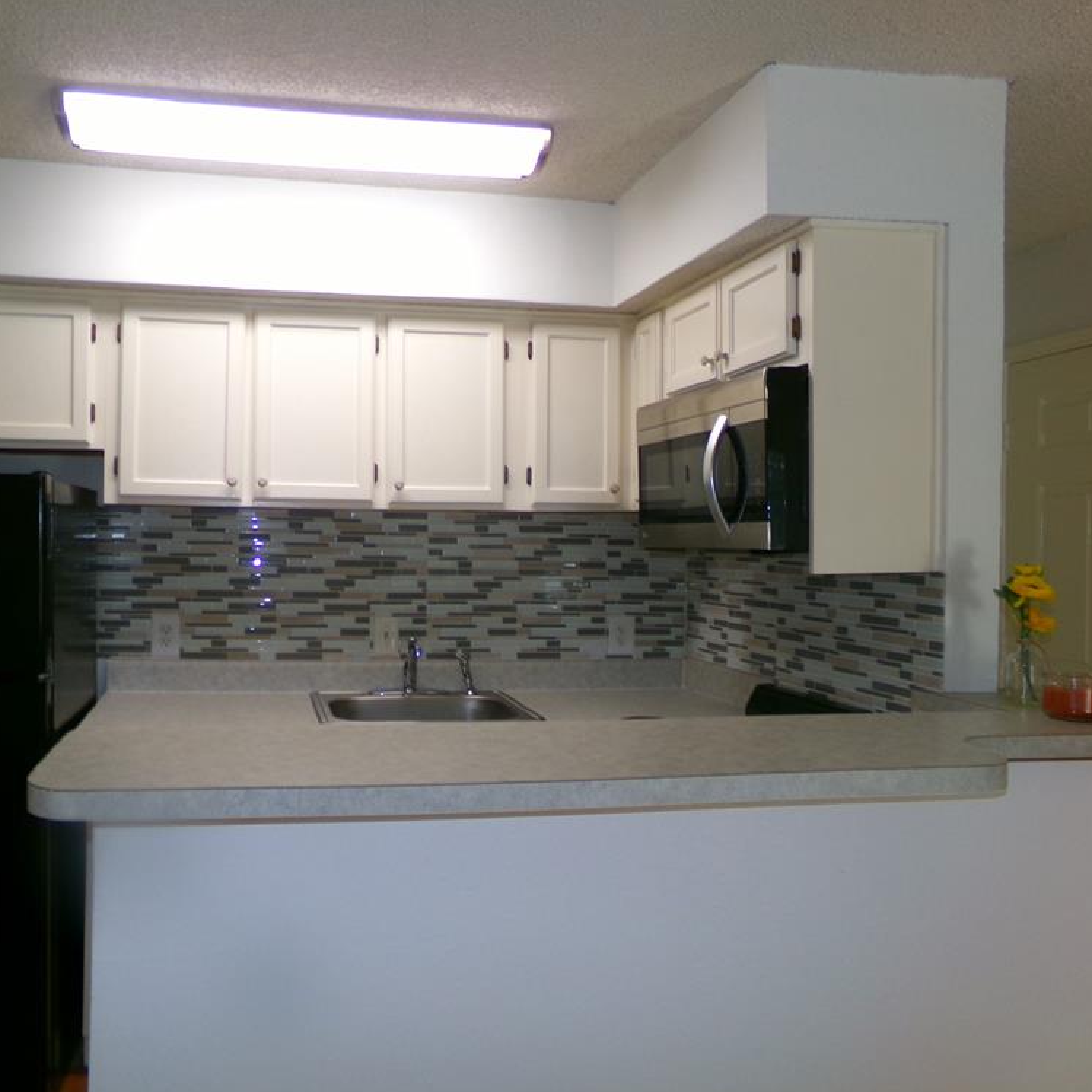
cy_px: 547
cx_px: 433
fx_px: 1035
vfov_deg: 55.6
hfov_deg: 55.2
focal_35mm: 29
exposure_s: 1/34
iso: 118
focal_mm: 4.3
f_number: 3.7
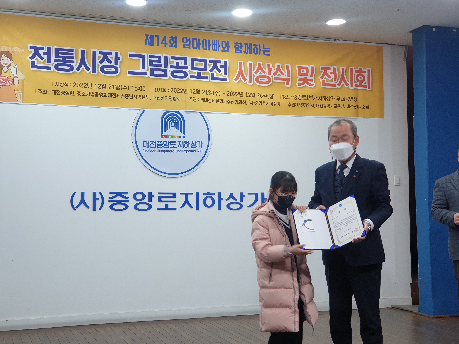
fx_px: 690
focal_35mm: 52
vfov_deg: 28.0
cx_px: 230
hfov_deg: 36.8
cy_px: 172
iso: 100
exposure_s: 1/30
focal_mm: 6
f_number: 2.4
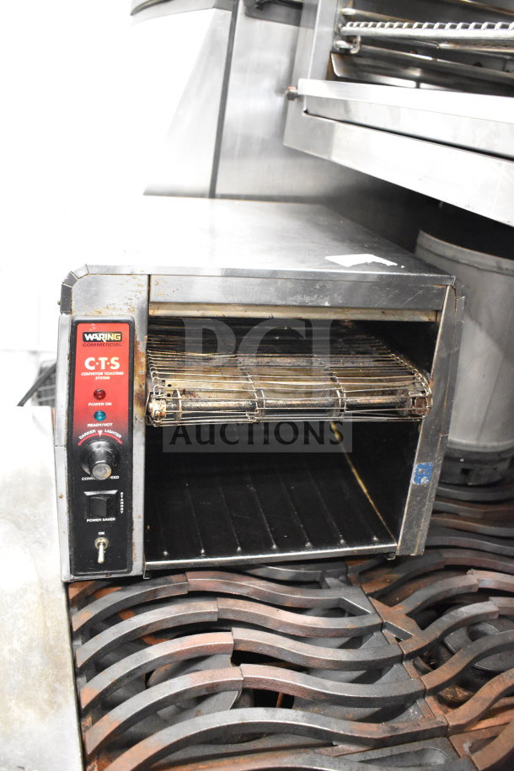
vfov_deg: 57.2
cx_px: 257
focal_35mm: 33
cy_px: 386
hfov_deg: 40.0
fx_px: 707
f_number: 3.8
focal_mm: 22
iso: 6400
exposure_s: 1/50
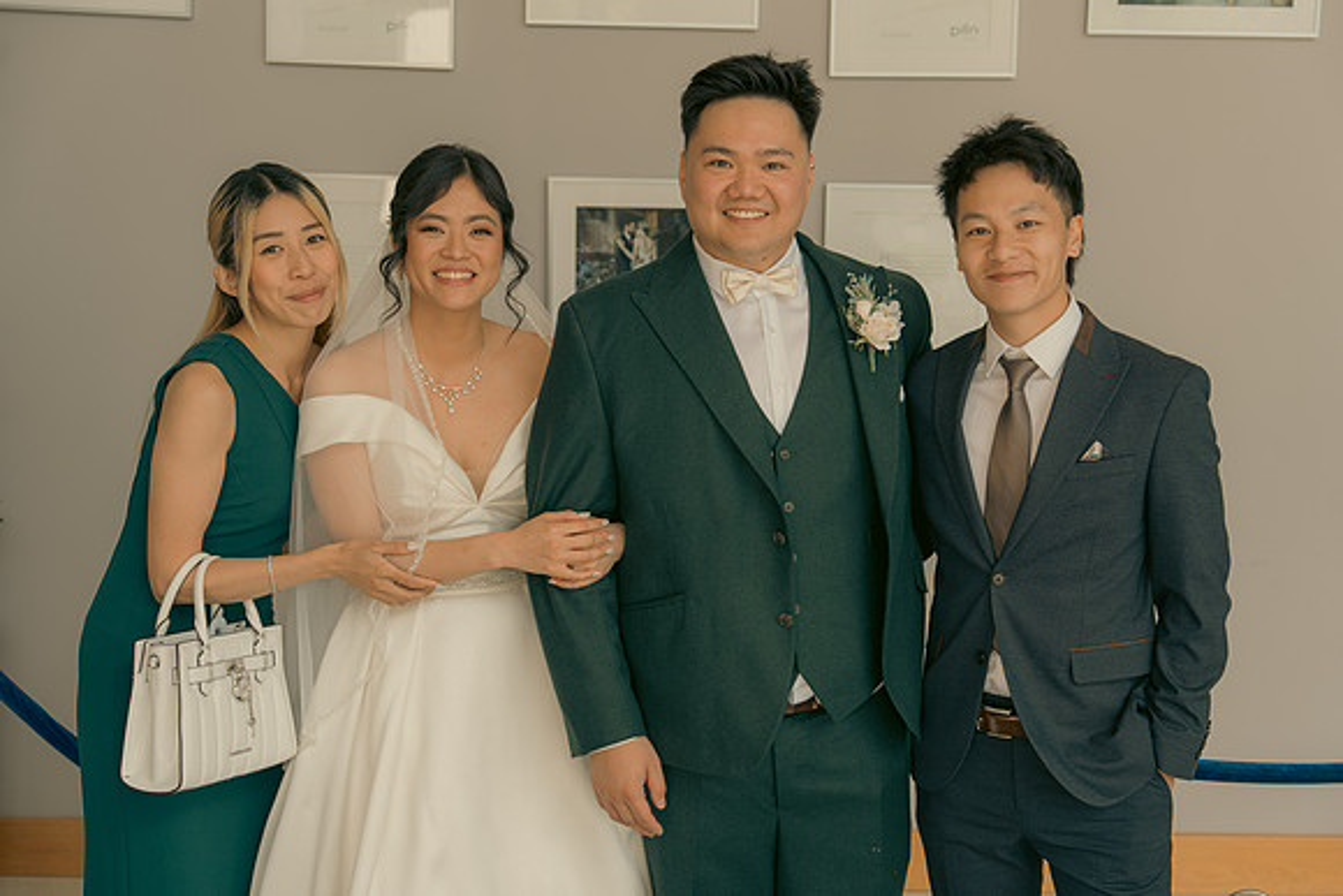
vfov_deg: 28.1
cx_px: 672
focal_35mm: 48
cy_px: 448
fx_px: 1791
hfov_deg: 41.1
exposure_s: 1/160
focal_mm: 48
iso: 125
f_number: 3.5
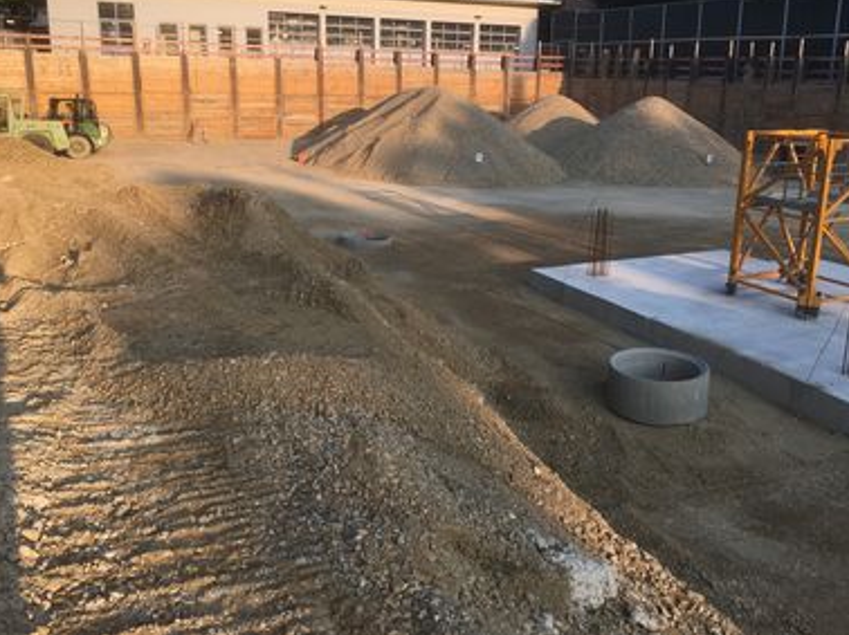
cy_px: 276
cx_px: 472
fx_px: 809
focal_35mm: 33
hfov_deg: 55.3
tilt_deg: -13.9
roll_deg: -1.8
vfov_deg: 42.8
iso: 25
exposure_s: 1/739
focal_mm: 4.15
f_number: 2.2
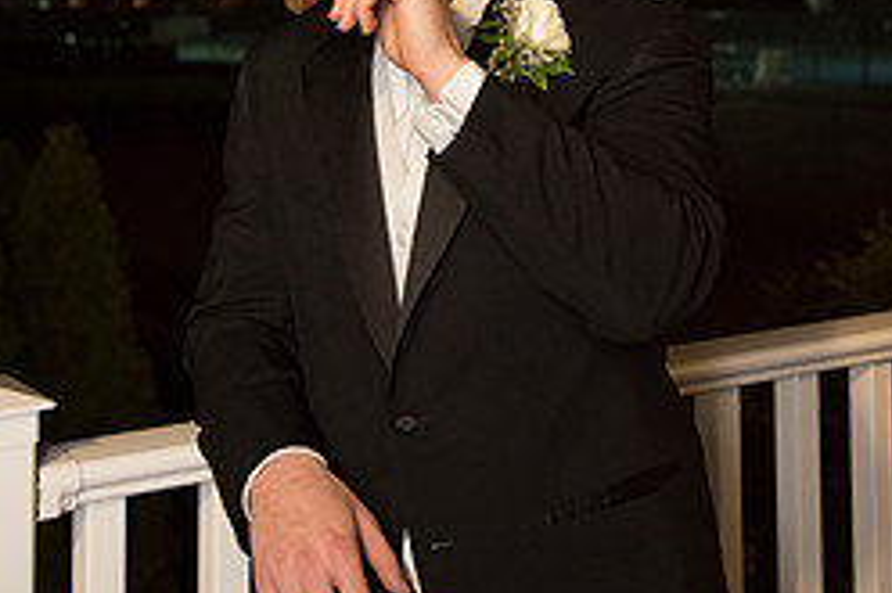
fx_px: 1708
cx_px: 421
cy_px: -75
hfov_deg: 29.3
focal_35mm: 69
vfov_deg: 18.9
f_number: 4
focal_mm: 38
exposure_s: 1/30
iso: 2000
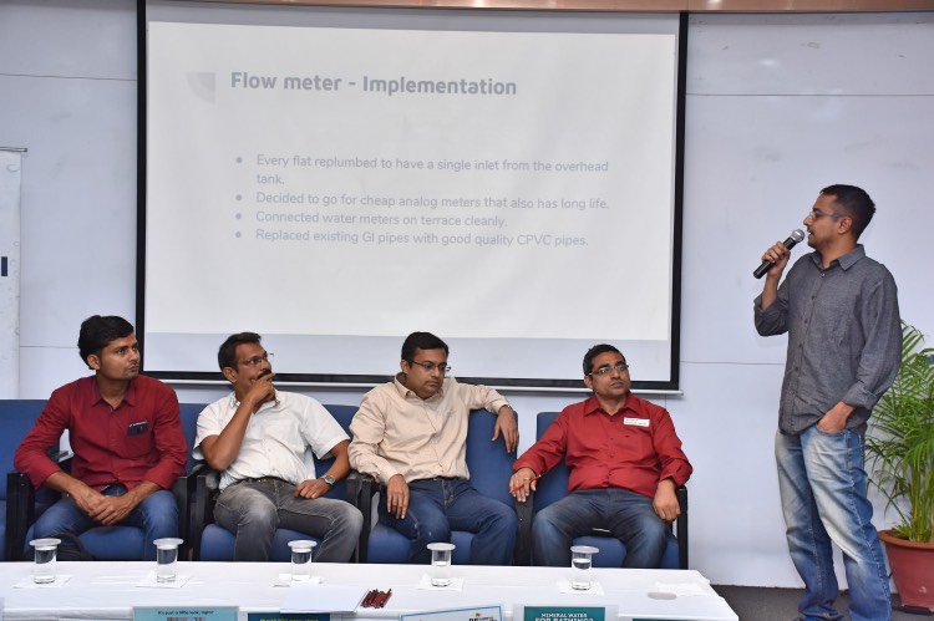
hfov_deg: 41.1
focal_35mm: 48
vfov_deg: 28.0
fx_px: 1244
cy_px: 310
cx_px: 467
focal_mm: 32
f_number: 4.5
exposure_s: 1/125
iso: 640
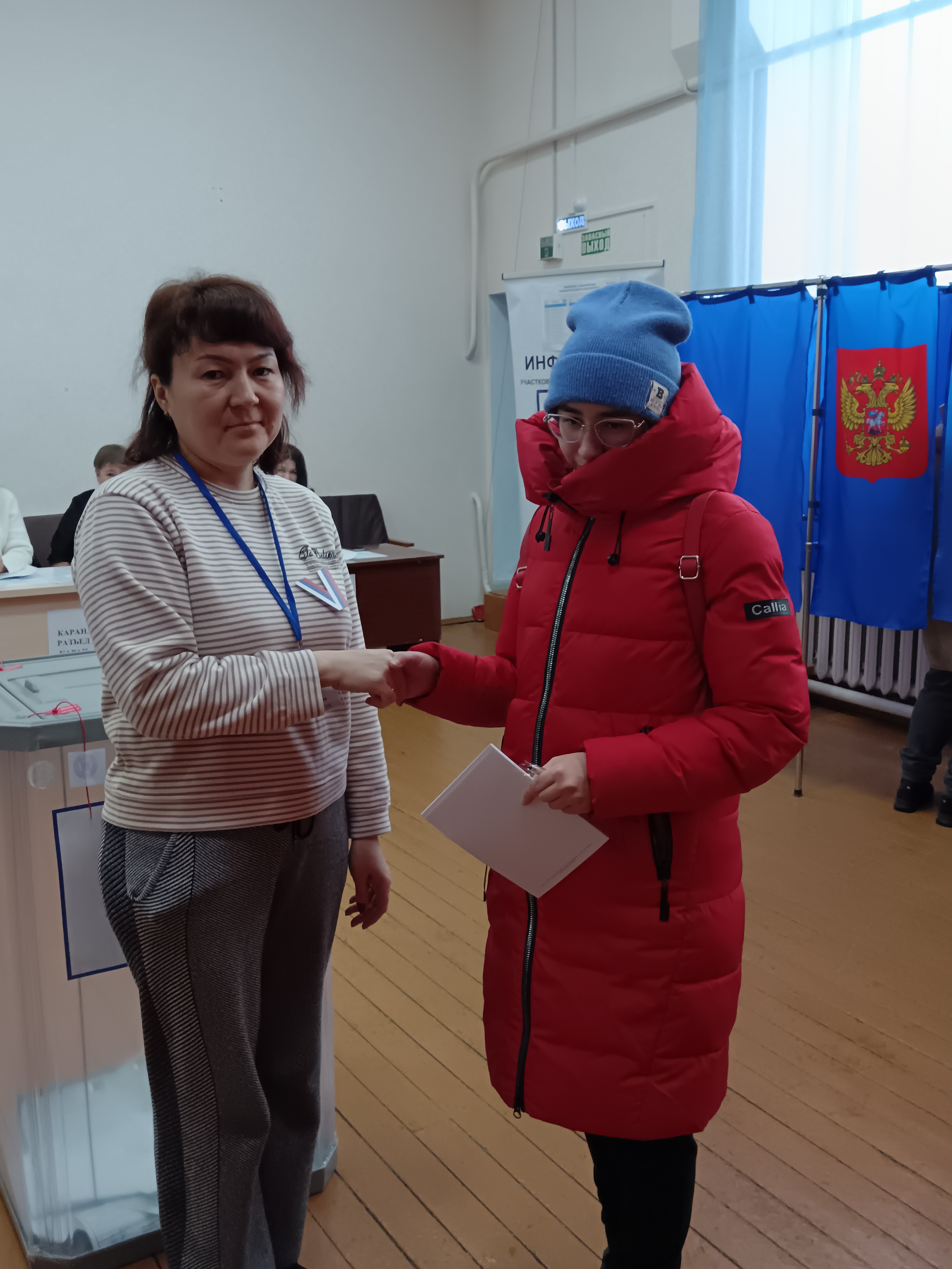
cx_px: 476
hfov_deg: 41.8
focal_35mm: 34
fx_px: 1247
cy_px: 634
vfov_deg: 54.0
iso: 1608
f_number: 1.9
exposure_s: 1/100
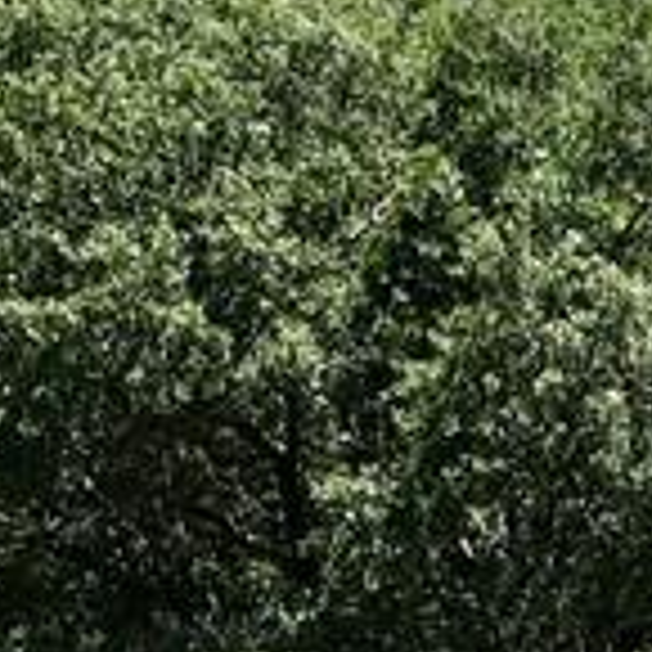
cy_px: 1349
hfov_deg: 11.0
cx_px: 1120
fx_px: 3196
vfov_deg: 10.6
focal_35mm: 150
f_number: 2.8
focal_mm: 4.5
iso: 100
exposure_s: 1/500
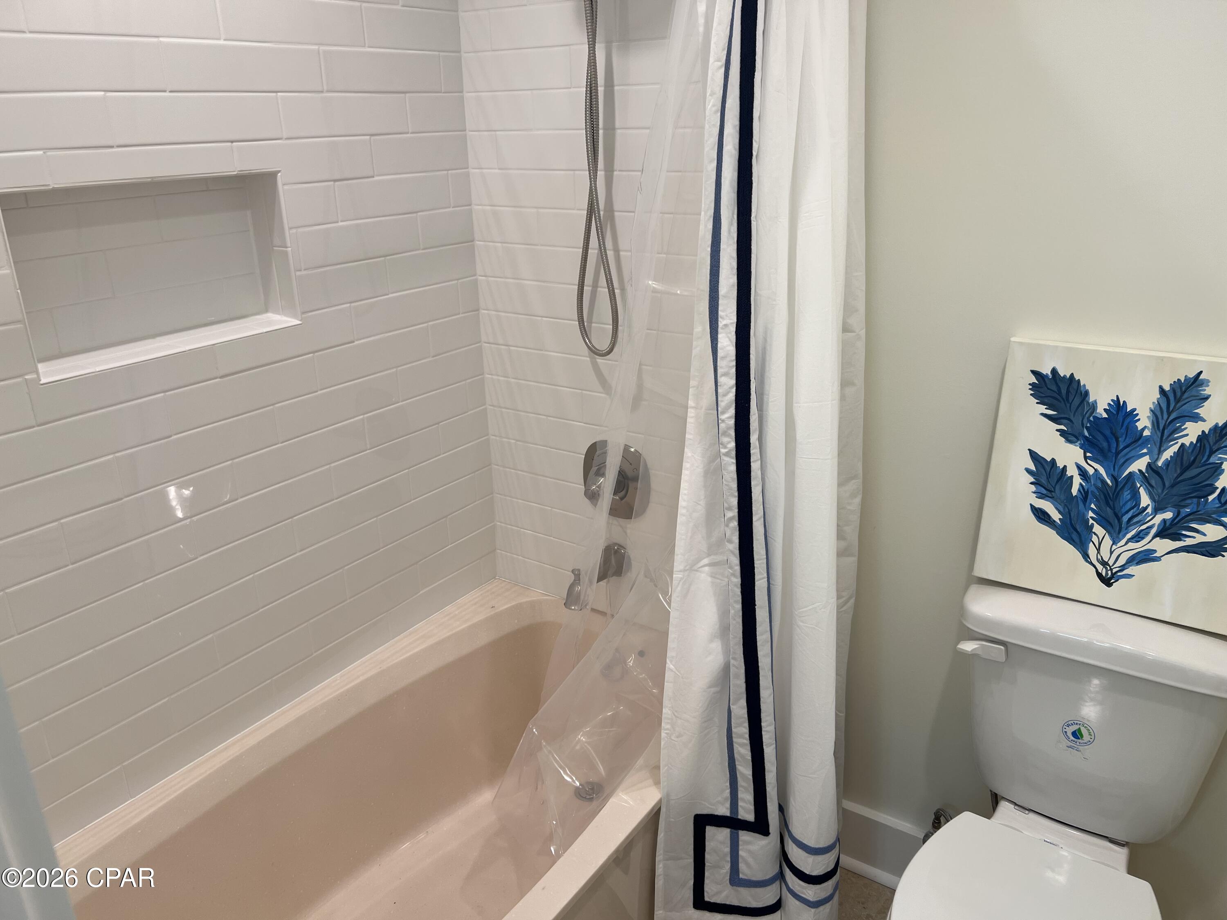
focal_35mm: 26
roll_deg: +0.8
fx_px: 922
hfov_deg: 67.3
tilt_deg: -20.6
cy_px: 460
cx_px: 614
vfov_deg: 53.1
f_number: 1.5
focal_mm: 5.7
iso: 40
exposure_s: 1/120
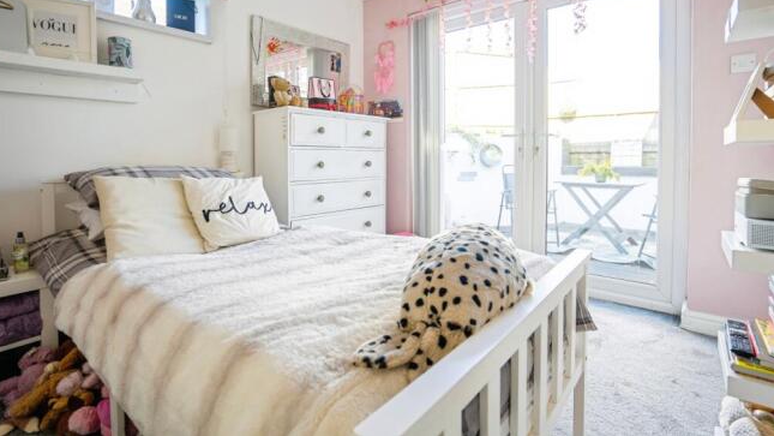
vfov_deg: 63.4
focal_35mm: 17
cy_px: 175
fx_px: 349
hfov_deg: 95.9
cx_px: 383
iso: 100
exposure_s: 1/25
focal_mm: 16
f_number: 4
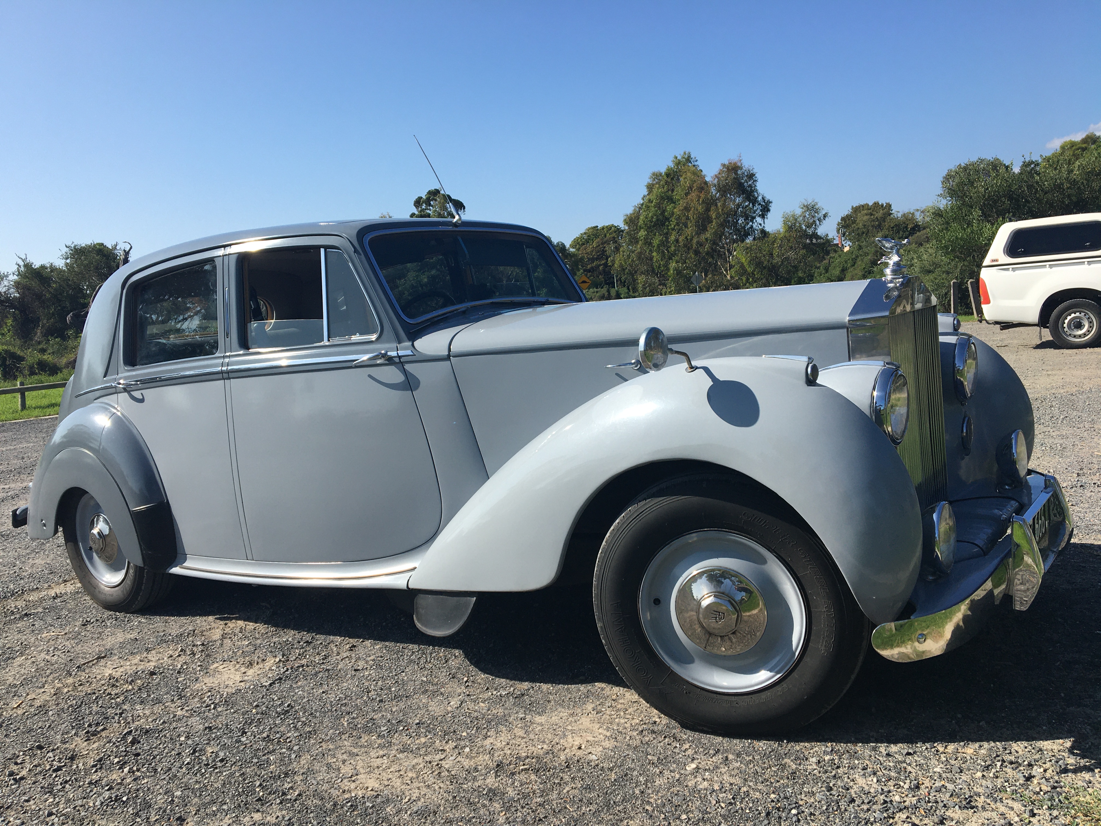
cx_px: 550
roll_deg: +5.2
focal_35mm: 29
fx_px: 922
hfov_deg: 61.7
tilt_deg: -8.2
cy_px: 413
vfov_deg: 48.2
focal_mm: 4.15
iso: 25
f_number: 2.2
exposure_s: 1/1637
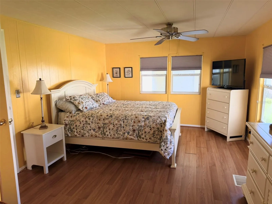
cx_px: 136
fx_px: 189
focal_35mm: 24
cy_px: 102
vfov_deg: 56.8
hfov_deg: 71.6
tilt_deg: -8.8
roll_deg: -0.1
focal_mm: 6.76
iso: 125
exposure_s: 1/121
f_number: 1.78
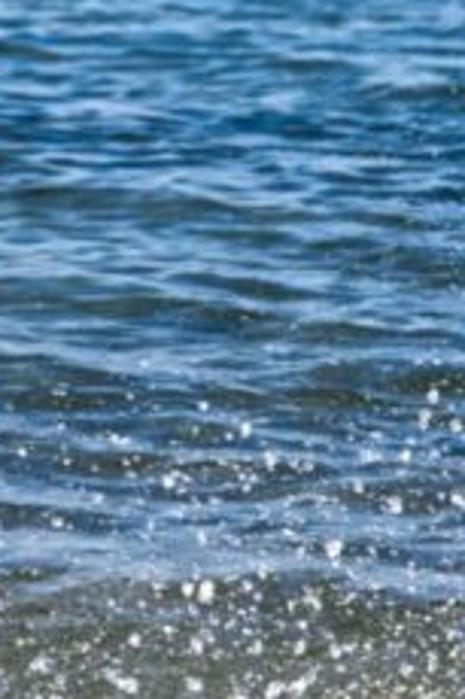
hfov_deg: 5.8
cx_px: -410
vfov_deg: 8.6
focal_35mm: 232
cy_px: -410
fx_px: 4501
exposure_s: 1/1250
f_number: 5
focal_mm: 52
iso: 100
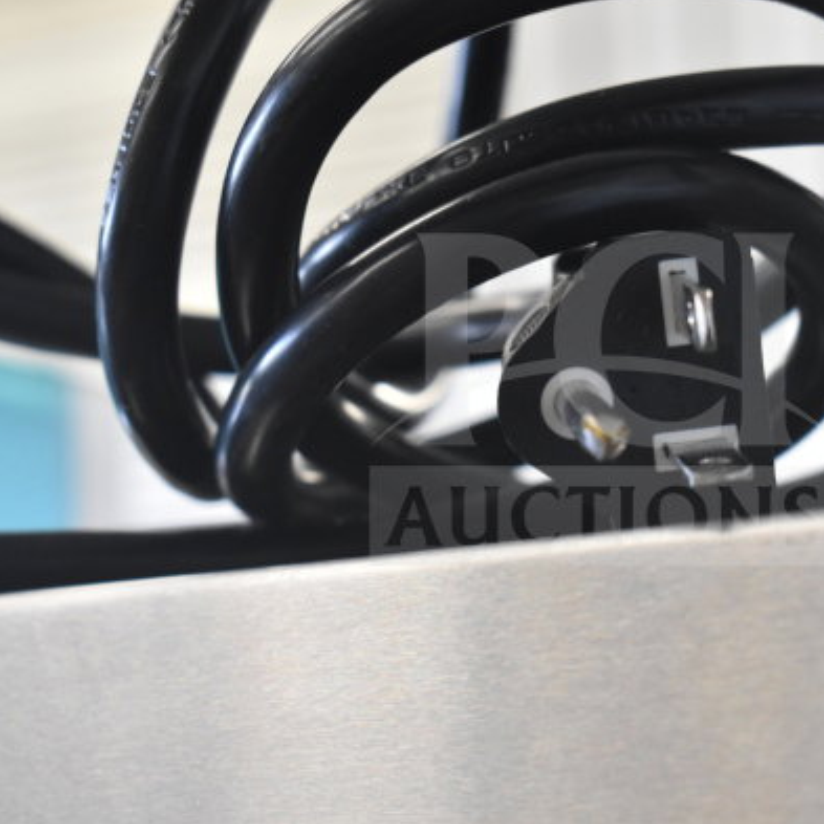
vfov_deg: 18.3
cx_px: 604
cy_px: 399
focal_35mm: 95
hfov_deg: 18.2
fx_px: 2558
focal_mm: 48
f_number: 5.3
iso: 2500
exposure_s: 1/80
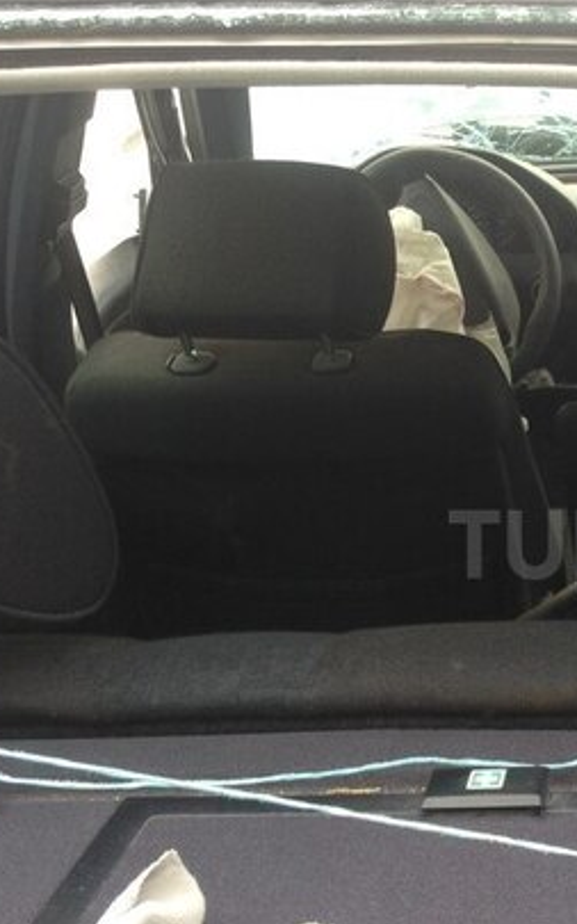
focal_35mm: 57
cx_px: 682
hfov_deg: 21.2
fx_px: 1435
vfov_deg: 35.6
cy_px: 544
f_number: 2.4
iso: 50
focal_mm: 4.12
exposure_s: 1/131
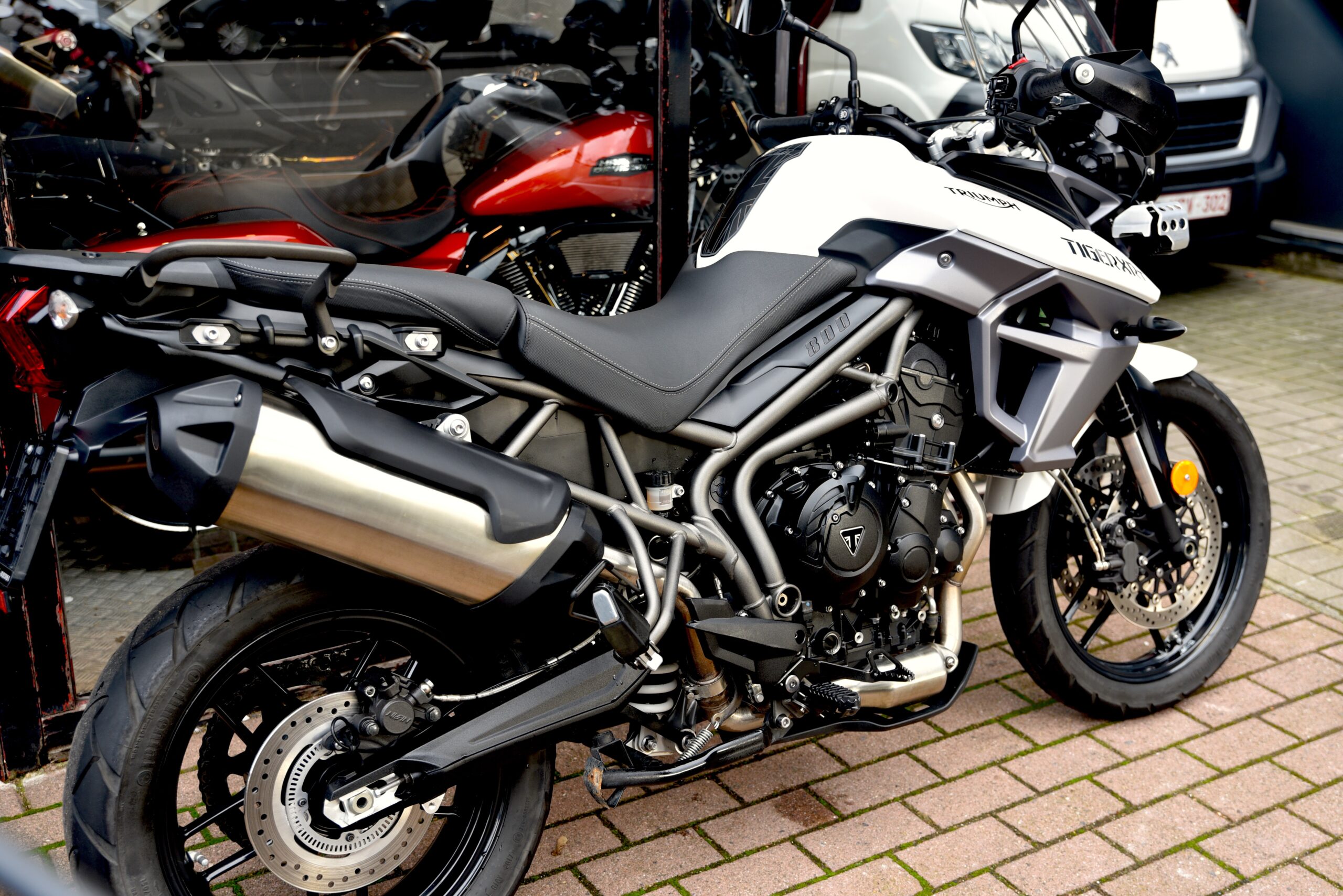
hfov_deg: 48.4
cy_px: 448
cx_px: 672
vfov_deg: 33.4
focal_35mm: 40
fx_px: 1493
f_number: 4.5
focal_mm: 40
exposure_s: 1/60
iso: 200
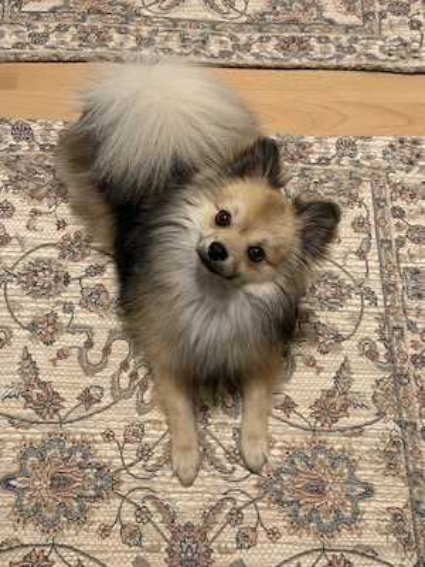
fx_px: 786
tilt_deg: -66.3
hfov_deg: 30.3
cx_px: 212
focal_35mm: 48
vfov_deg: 39.7
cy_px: 284
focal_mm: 6.76
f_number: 1.78
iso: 100
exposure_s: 1/60
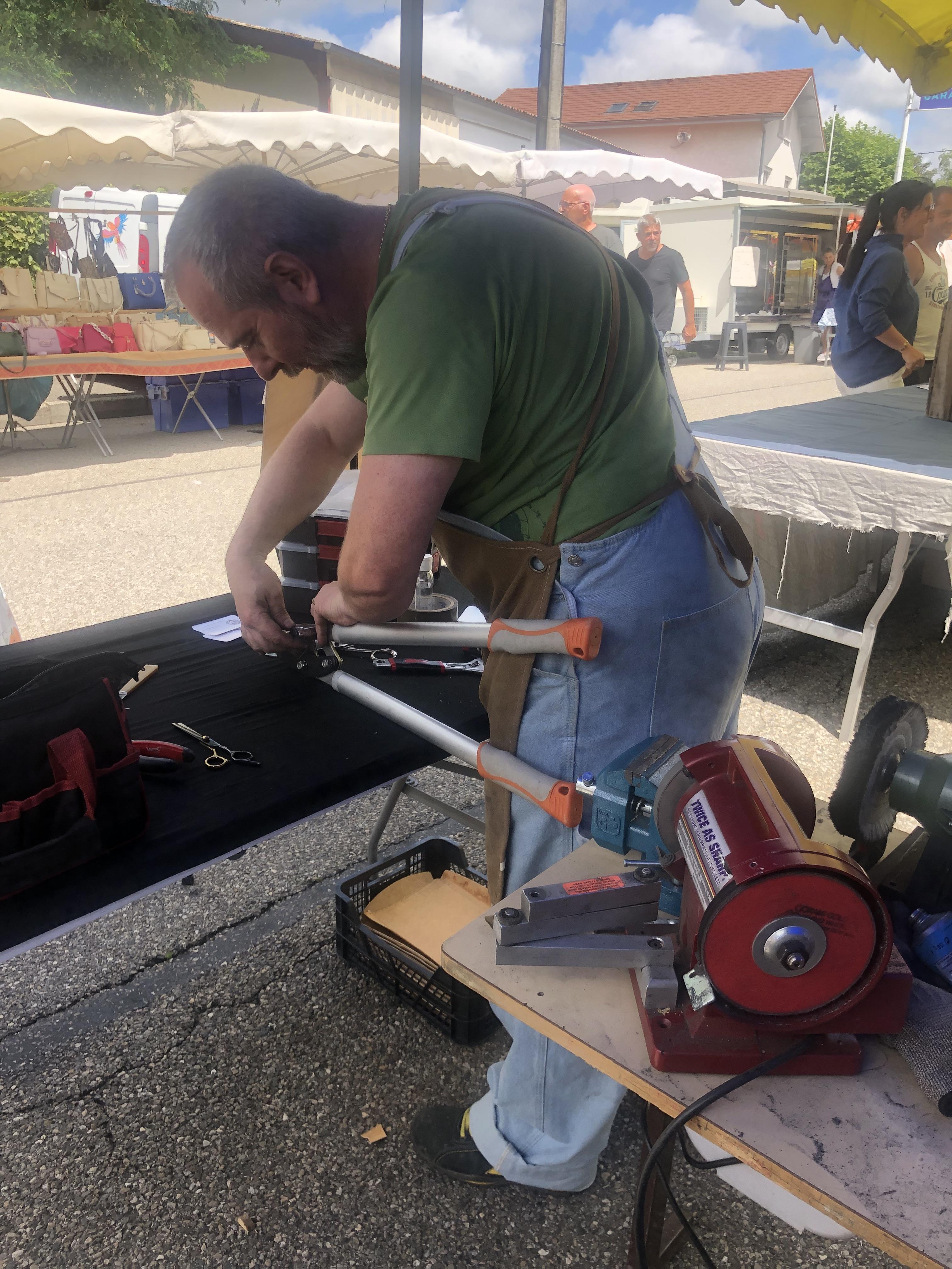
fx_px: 1027
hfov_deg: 49.7
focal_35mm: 28
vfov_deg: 63.4
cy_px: 634
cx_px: 476
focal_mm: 4
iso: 20
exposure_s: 1/592
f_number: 1.8
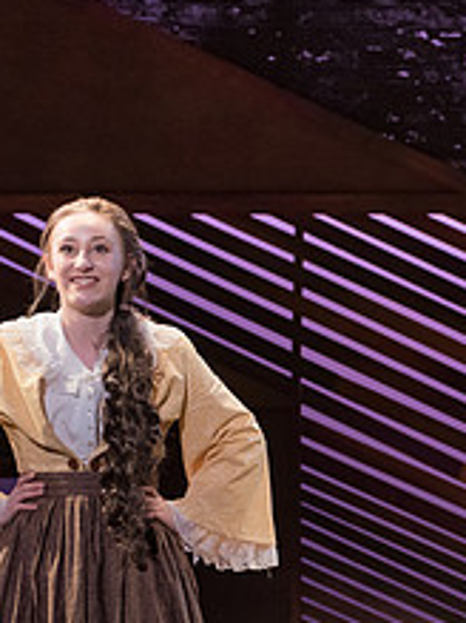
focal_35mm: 168
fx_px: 3018
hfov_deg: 8.8
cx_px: 412
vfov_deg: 11.7
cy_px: 513
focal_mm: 66
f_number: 3.5
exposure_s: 1/250
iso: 3200
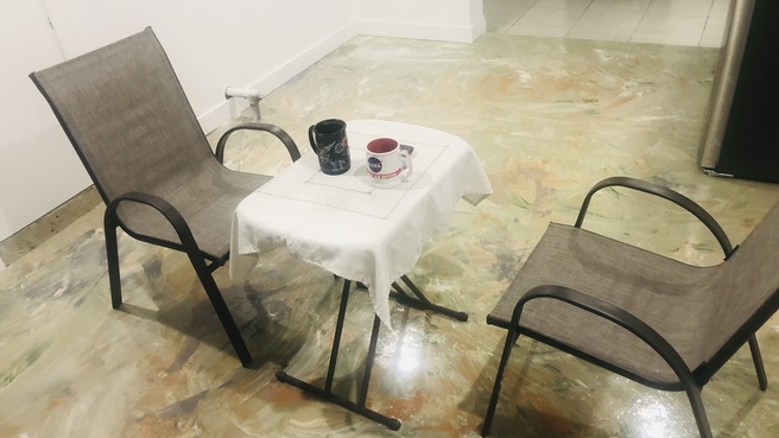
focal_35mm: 31
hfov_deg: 62.6
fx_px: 640
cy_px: 221
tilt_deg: -36.4
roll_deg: +8.0
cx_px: 395
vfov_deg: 37.8
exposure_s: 1/15
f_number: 1.8
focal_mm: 3.99
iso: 50
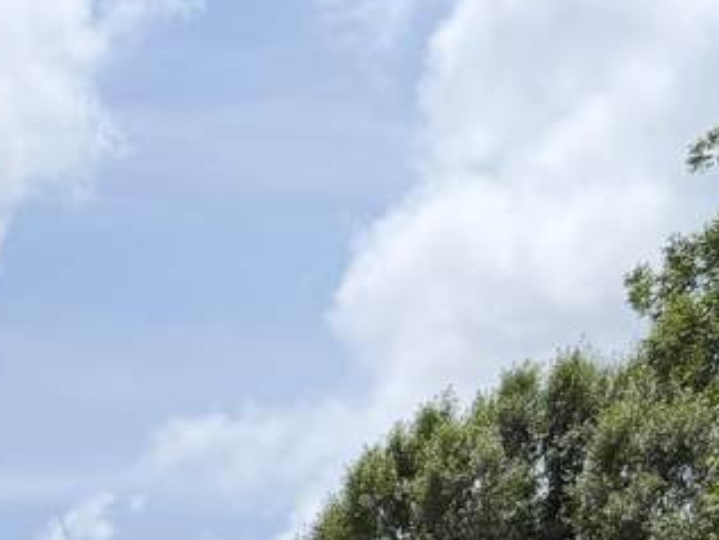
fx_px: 2016
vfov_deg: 13.2
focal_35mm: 97
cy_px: 1066
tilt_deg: +2.9
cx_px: -249
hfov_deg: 18.6
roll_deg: +0.3
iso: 100
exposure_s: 1/3759
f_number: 1.78
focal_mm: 6.76
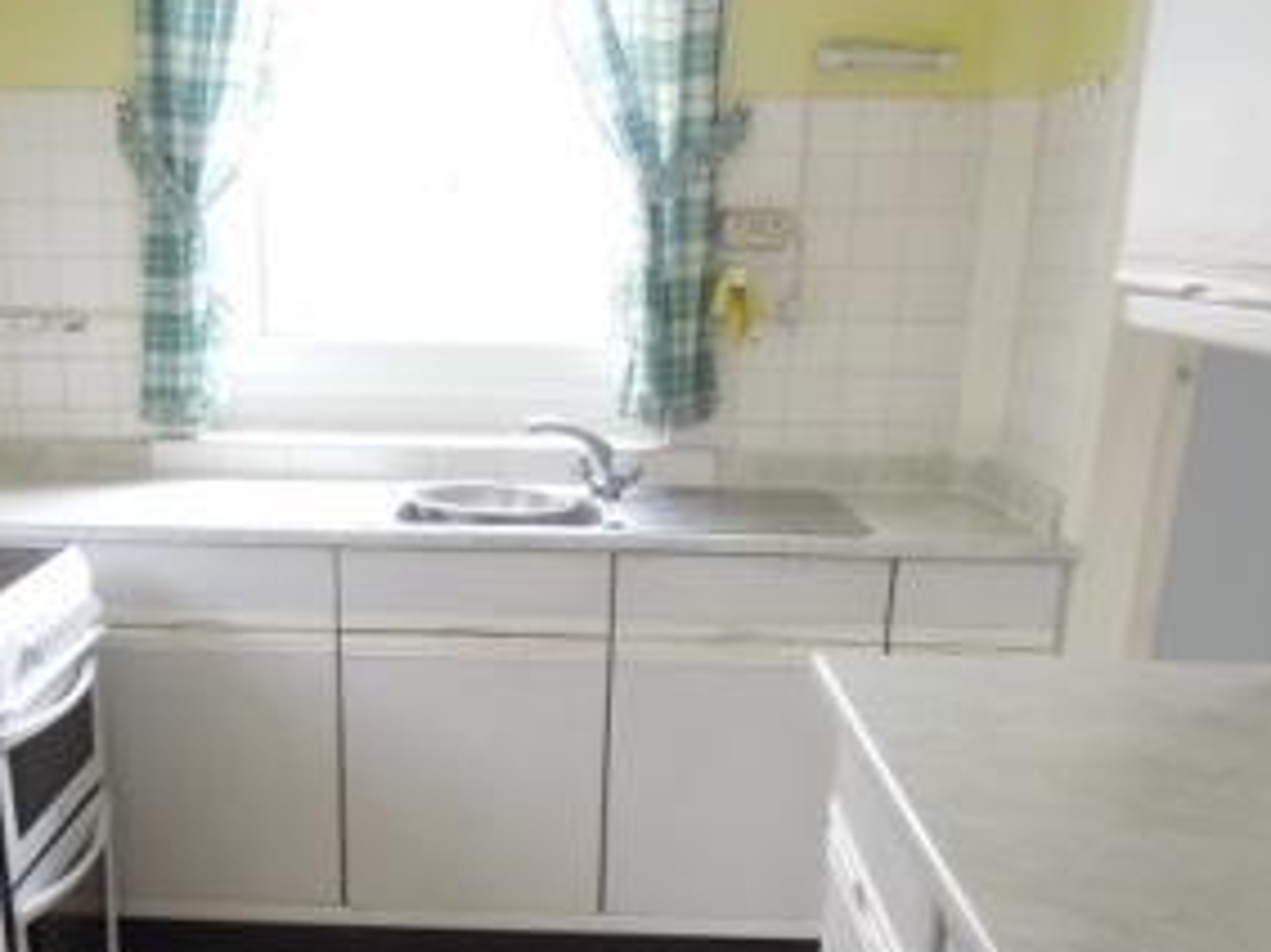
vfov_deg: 36.9
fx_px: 1395
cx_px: 458
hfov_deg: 48.4
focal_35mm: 38
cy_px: 696
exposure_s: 1/30
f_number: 2.8
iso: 180
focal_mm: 4.3
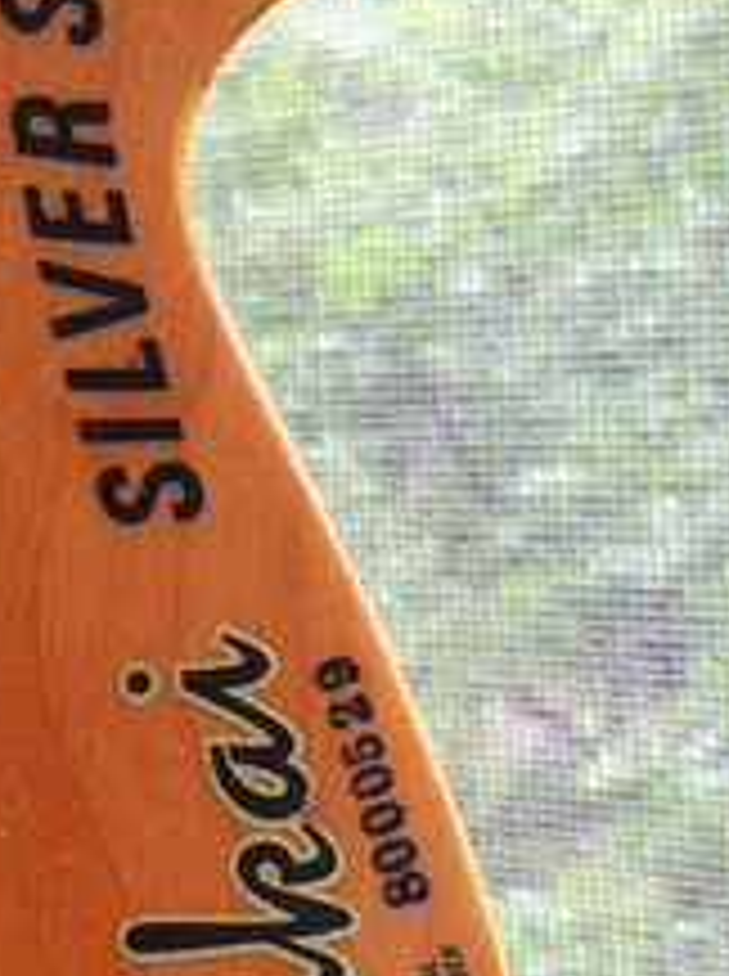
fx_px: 3633
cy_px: 657
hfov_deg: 11.1
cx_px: -310
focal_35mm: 129
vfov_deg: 15.3
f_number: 2.8
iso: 100
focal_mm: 3.85
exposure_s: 1/60
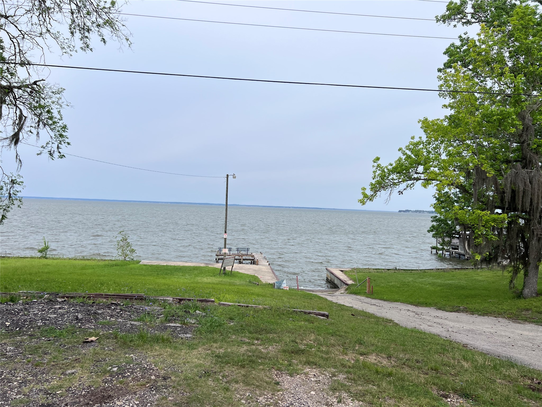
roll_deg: -2.1
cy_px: 204
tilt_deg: -0.2
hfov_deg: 67.3
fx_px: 407
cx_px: 271
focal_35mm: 26
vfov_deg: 53.1
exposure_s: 1/3968
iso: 50
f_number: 1.5
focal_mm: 5.7
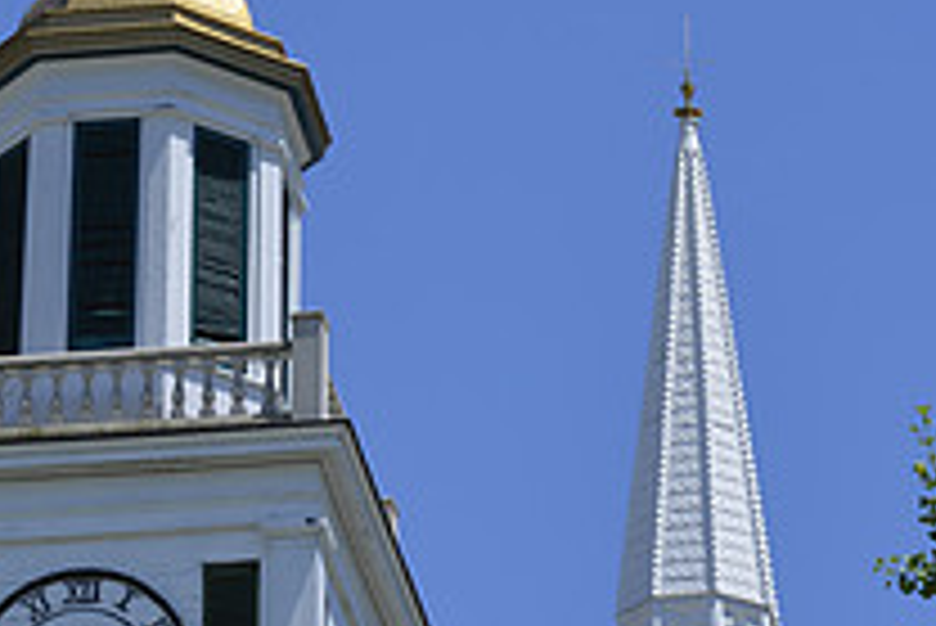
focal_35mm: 190
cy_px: 345
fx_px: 4943
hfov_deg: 10.8
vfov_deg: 7.2
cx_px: 364
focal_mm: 68
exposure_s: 1/80
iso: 100
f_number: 14
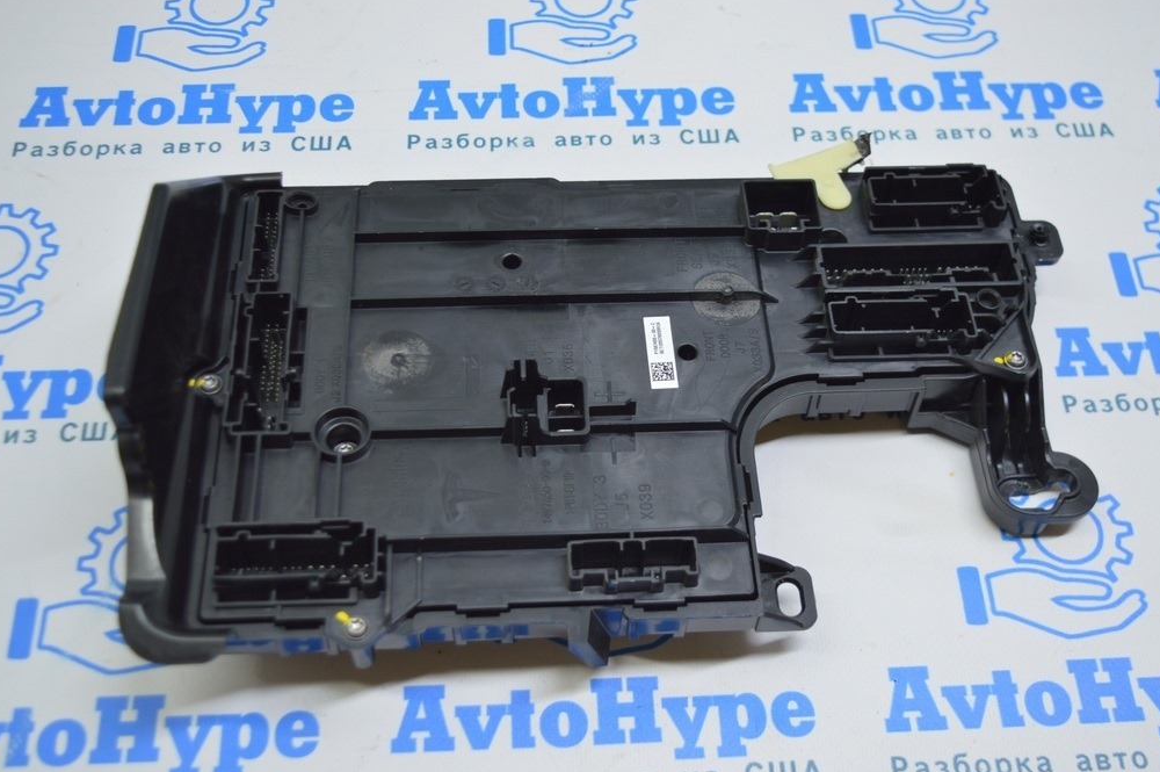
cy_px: 389
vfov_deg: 31.1
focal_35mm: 43
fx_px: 1384
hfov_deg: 45.5
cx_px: 583
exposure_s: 1/50
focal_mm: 28
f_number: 4.2
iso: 400
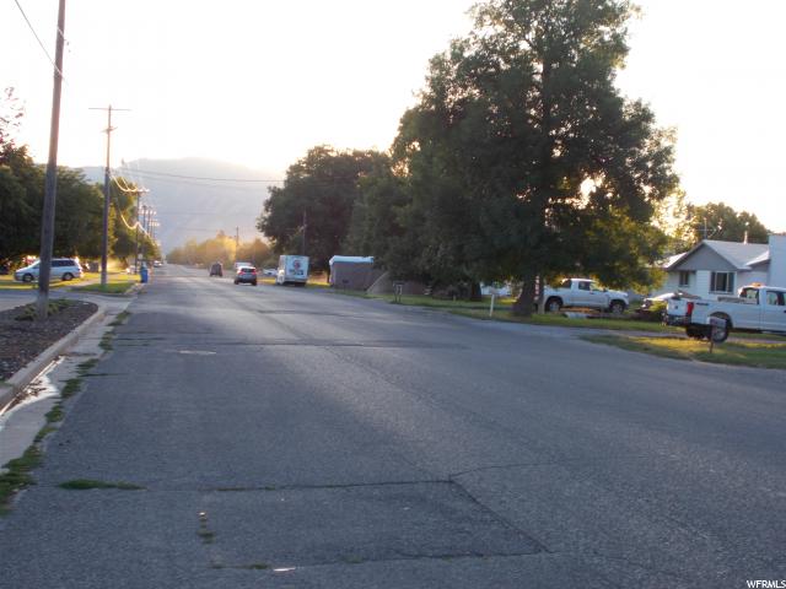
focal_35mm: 50
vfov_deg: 29.1
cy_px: 294
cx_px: 393
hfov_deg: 38.2
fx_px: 1135
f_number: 4.5
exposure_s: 1/40
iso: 80
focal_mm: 9
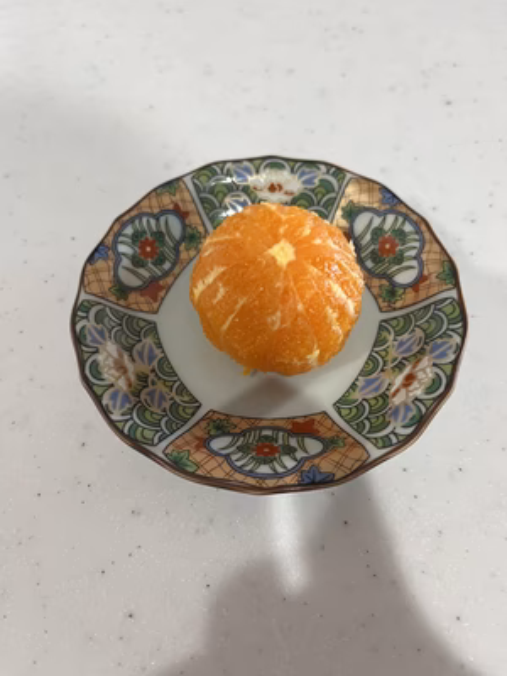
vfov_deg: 67.3
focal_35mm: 26
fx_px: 508
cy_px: 338
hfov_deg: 53.1
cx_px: 254
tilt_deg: -58.9
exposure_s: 1/50
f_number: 1.6
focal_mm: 5.1
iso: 80
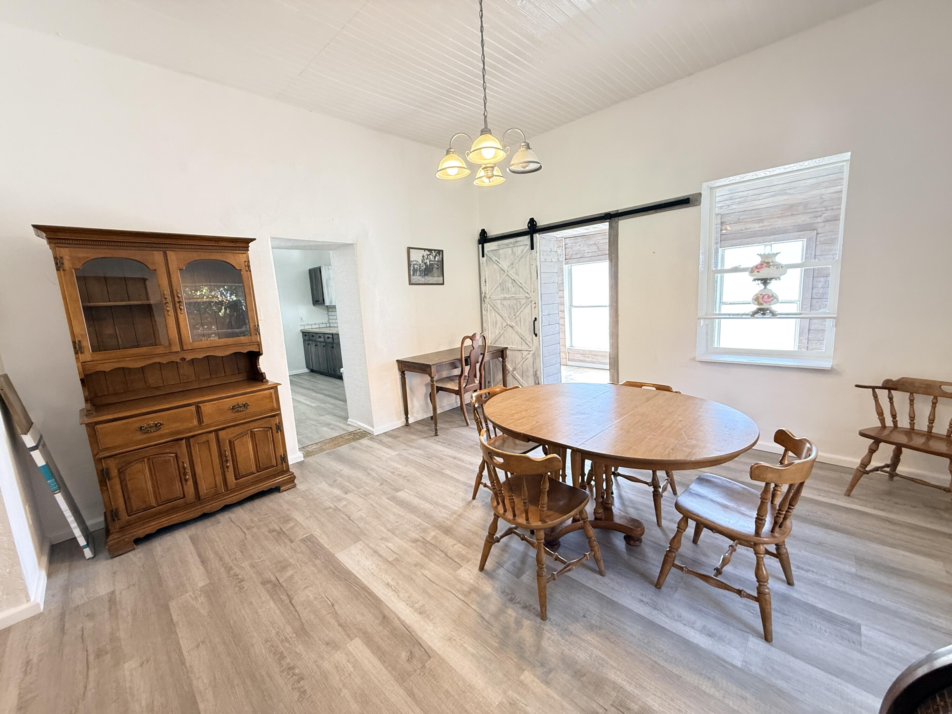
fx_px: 385
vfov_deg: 85.7
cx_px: 476
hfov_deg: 102.1
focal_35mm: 14
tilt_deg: -8.7
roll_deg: +3.3
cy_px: 357
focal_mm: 2.22
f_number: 2.2
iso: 320
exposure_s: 1/60
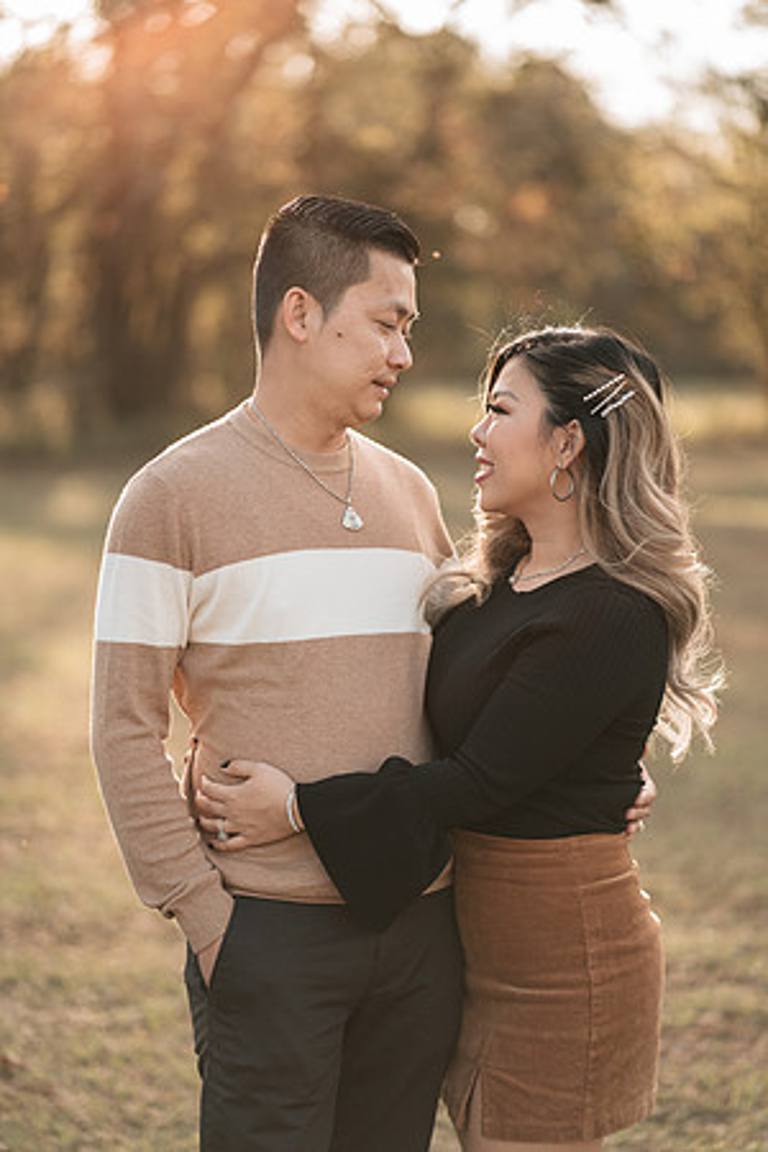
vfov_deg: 23.9
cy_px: 576
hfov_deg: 16.1
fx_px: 2720
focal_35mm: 85
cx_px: 384
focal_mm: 85
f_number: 1.8
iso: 80
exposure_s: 1/500
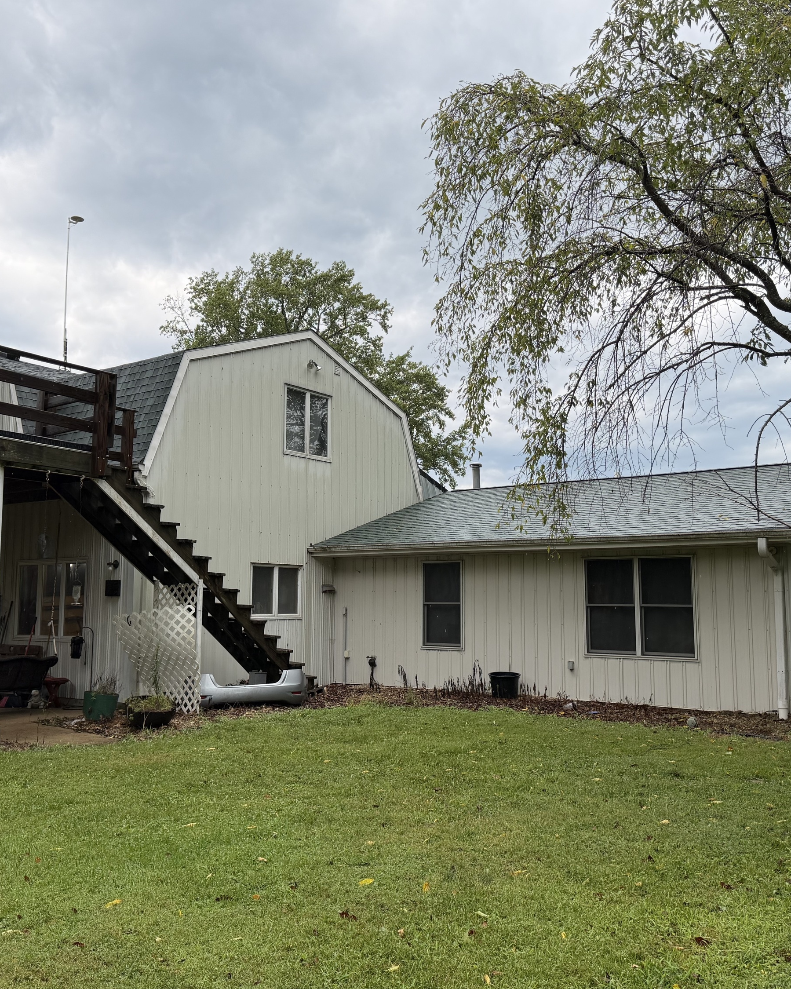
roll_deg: -0.2
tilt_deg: +6.1
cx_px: 413
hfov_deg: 45.8
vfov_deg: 55.7
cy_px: 493
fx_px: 936
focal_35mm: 32
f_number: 1.78
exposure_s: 1/1385
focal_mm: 6.76
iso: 100
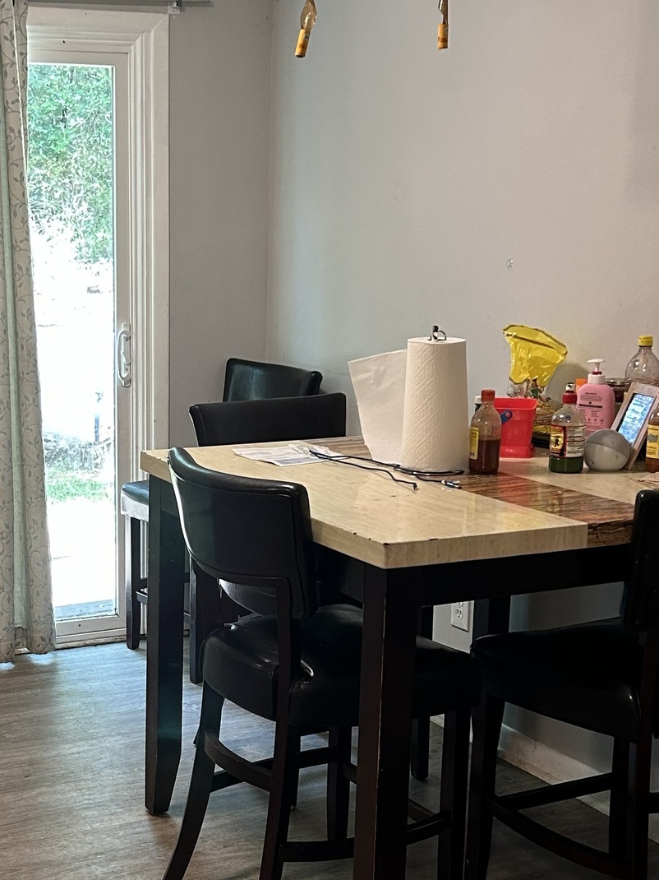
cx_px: 142
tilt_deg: -11.5
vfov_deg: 34.2
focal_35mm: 56
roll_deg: +0.2
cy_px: 544
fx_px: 1422
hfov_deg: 25.7
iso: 160
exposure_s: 1/60
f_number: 1.5
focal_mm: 5.7
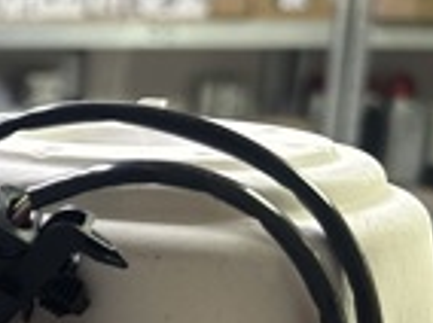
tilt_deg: -11.9
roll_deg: +0.3
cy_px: 282
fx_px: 1349
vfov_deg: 13.6
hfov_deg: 14.8
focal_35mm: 108
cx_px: -445
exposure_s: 1/72
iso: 250
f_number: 1.78
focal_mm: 6.86
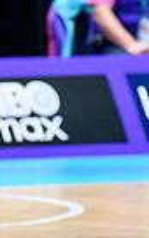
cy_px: 19
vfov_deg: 1.7
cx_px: 321
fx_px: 7914
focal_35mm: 1218
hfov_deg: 1.1
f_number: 3.5
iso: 3200
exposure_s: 1/1600
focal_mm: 200
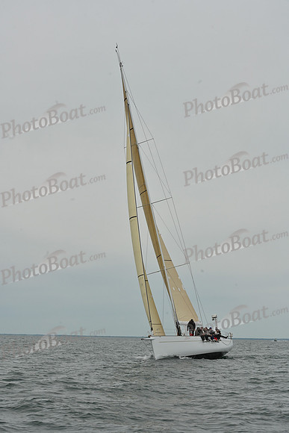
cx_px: 144
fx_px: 963
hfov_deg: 17.1
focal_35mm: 80
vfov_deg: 25.4
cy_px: 216
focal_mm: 80
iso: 320
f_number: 10
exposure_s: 1/1250
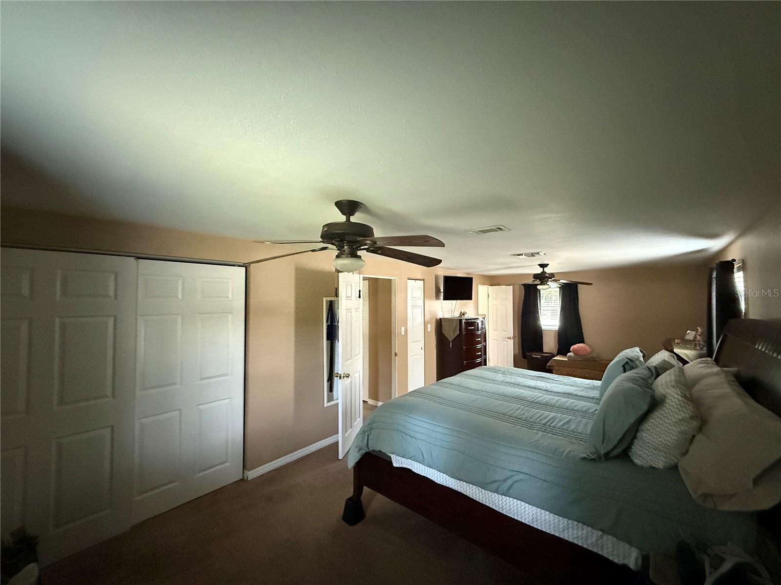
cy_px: 292
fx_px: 316
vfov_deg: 85.7
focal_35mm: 14
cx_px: 390
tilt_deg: +2.0
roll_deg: +0.3
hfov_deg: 102.1
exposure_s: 1/60
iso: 1250
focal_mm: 2.22
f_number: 2.2
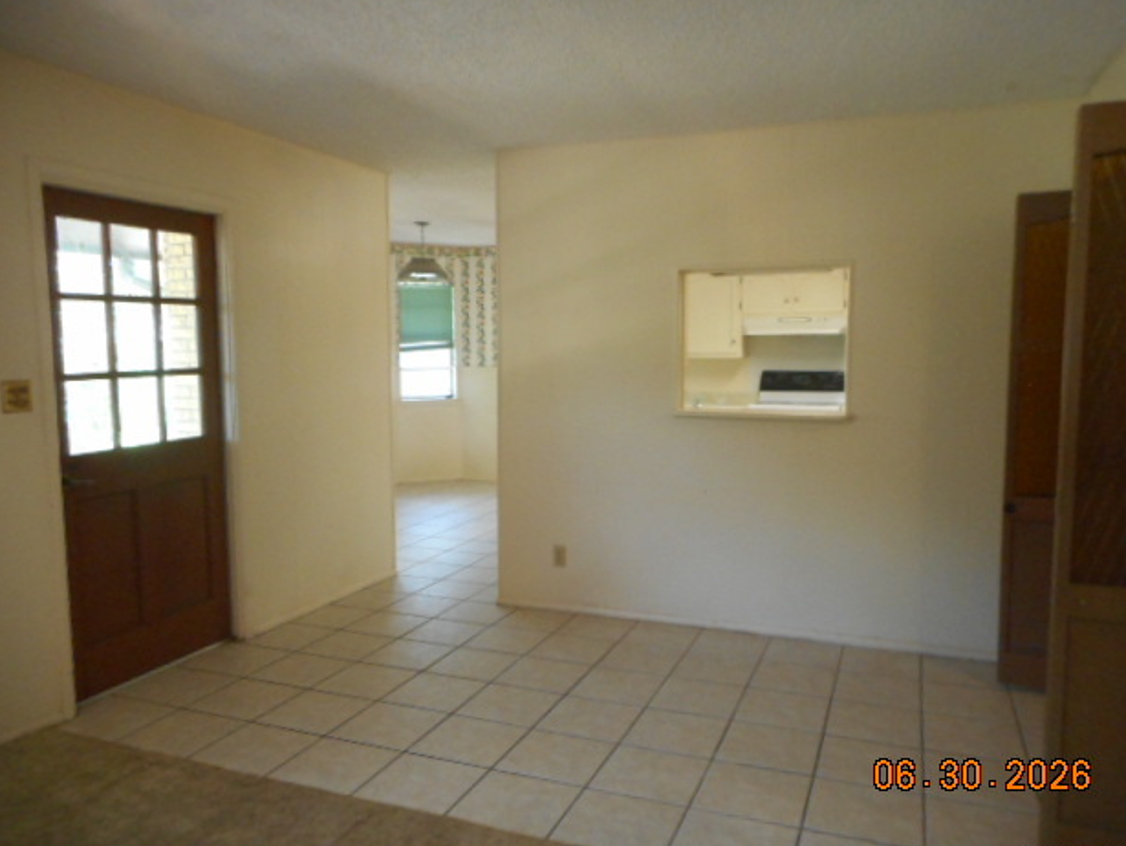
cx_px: 575
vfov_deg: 53.1
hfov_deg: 67.3
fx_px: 846
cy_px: 430
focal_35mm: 26
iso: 450
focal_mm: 4.5
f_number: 3.7
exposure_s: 1/25
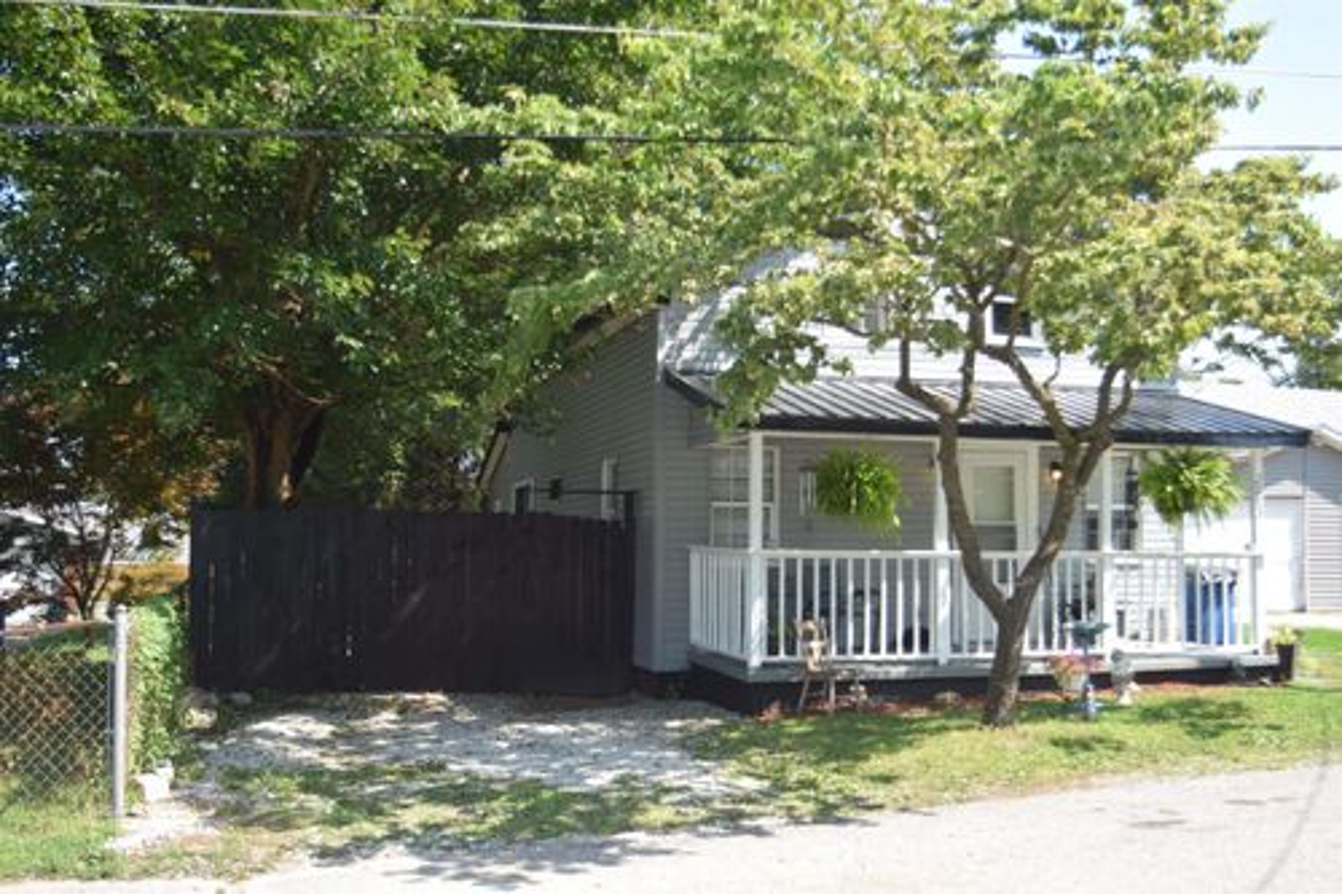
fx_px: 1286
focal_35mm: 34
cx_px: 671
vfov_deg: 38.3
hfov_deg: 55.1
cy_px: 447
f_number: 6.3
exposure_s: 1/160
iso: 100
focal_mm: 23
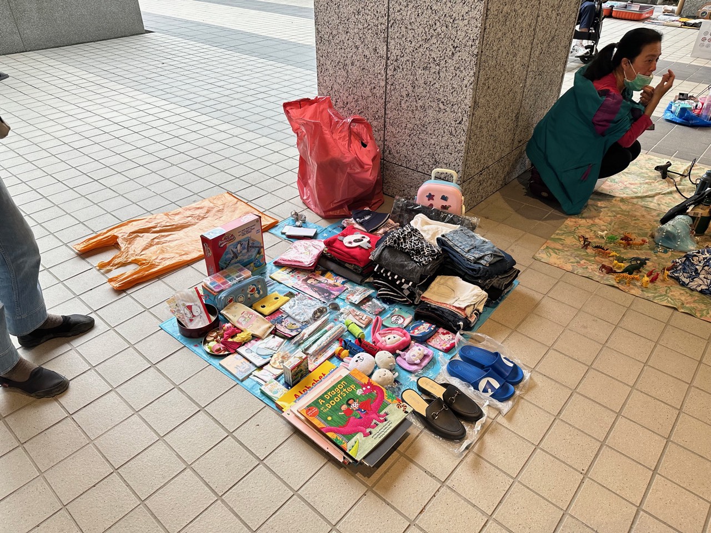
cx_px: 356
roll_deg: +0.6
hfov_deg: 71.6
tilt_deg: -33.3
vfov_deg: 56.8
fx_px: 493
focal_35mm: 24
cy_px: 266
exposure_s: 1/121
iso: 125
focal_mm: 6.86
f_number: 1.78
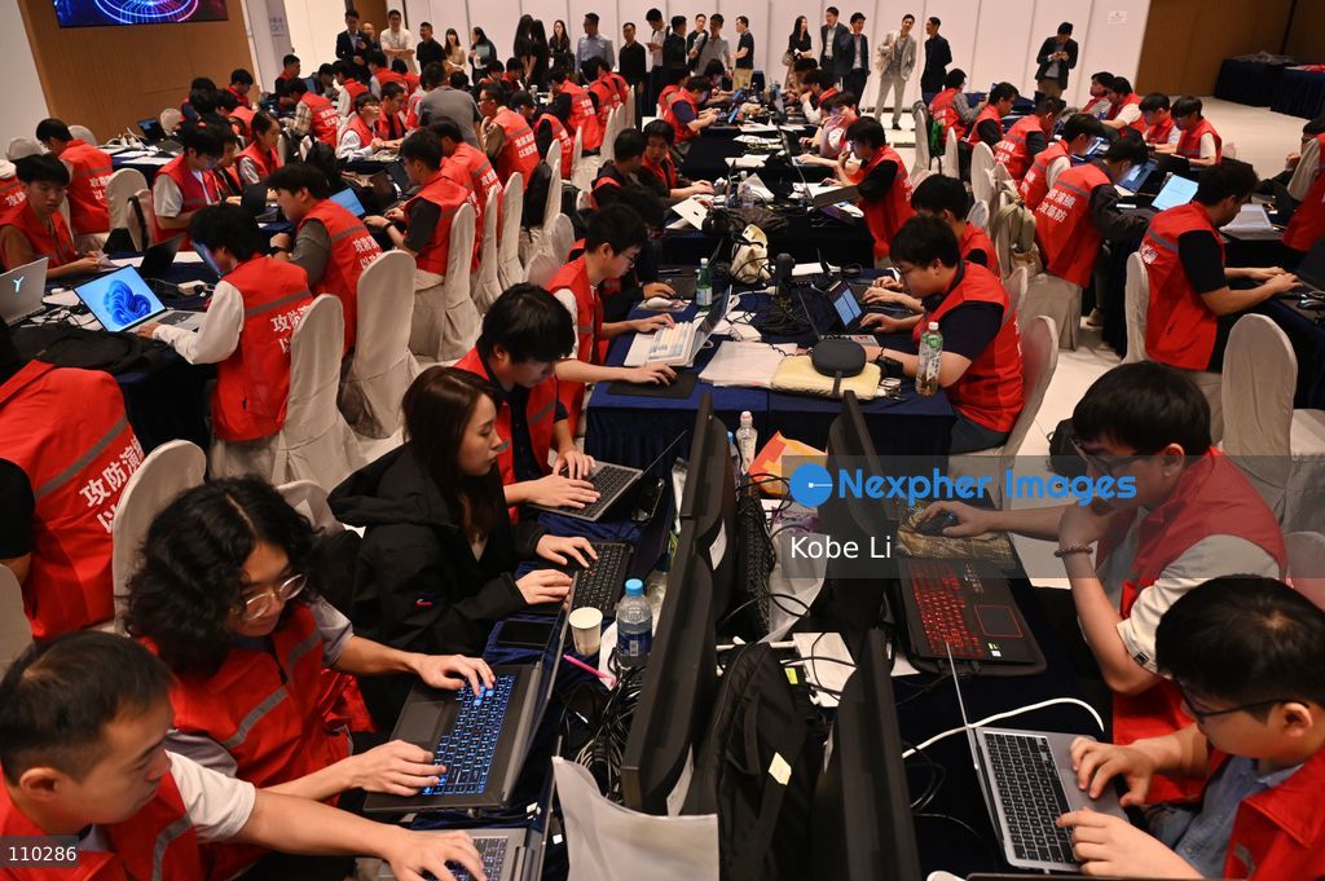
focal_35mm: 24
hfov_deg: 73.8
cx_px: 662
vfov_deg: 53.1
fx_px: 883
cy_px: 440
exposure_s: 1/160
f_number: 4
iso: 2000
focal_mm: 24
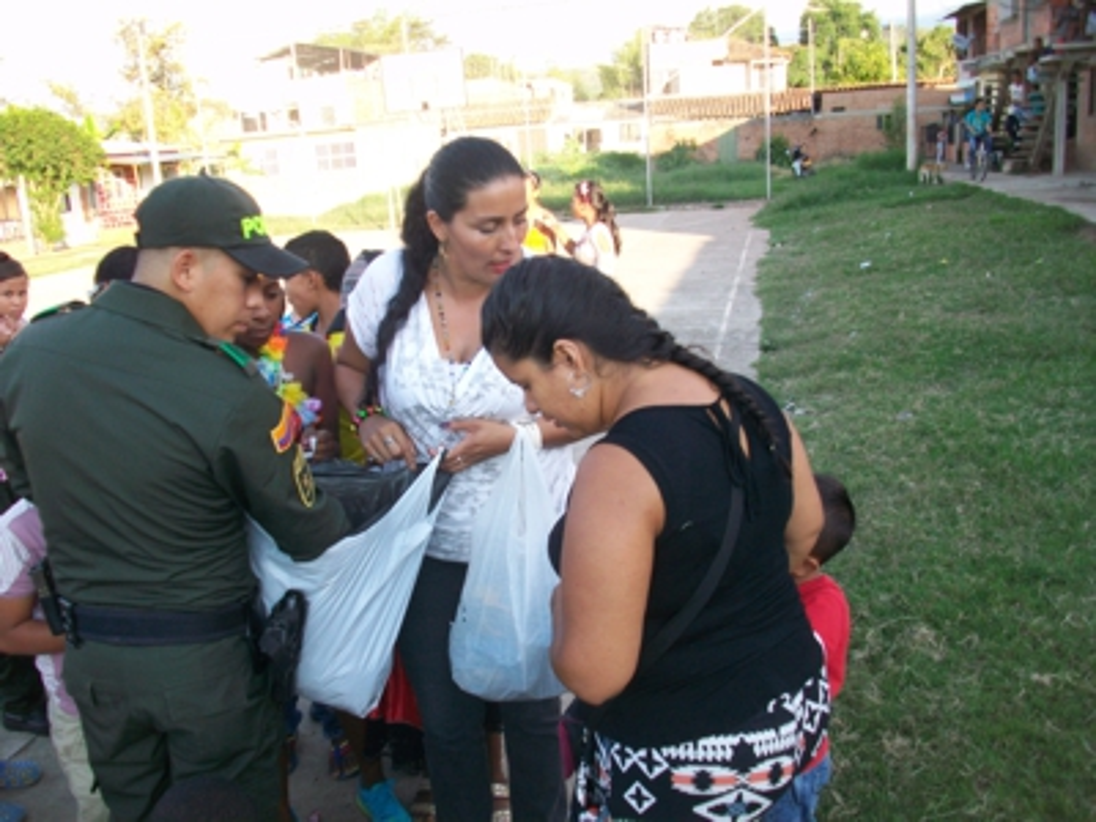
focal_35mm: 32
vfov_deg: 44.2
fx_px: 1013
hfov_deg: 56.8
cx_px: 548
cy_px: 411
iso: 64
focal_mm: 5.7
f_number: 2.8
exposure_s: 1/125
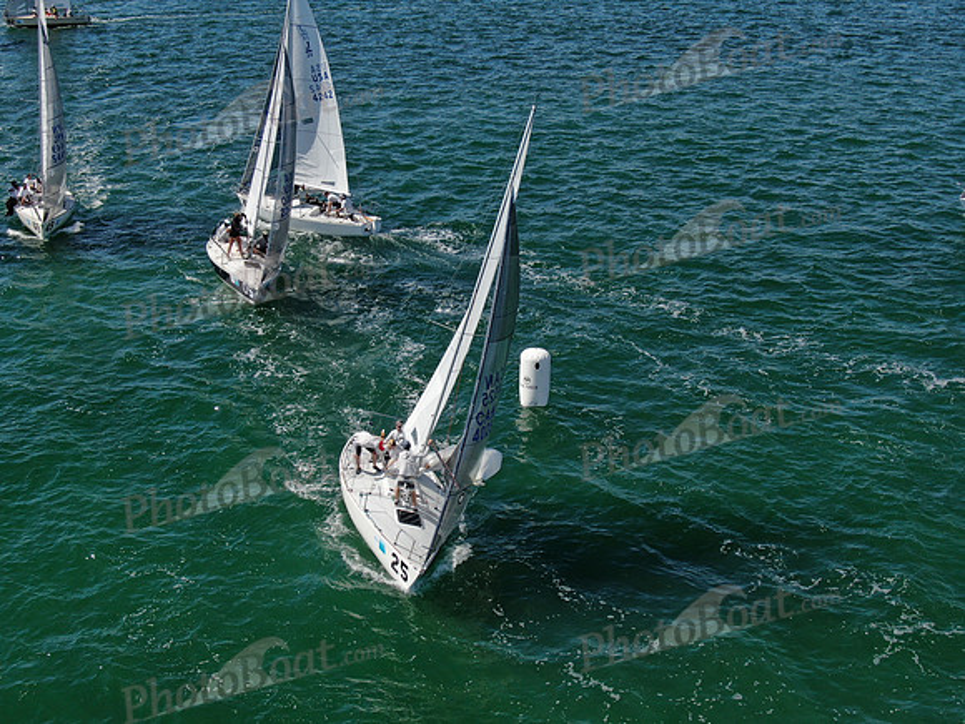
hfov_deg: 40.4
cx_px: 482
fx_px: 1310
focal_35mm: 47
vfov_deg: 30.9
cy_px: 362
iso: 100
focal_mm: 8.42
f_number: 3.8
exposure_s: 1/1000
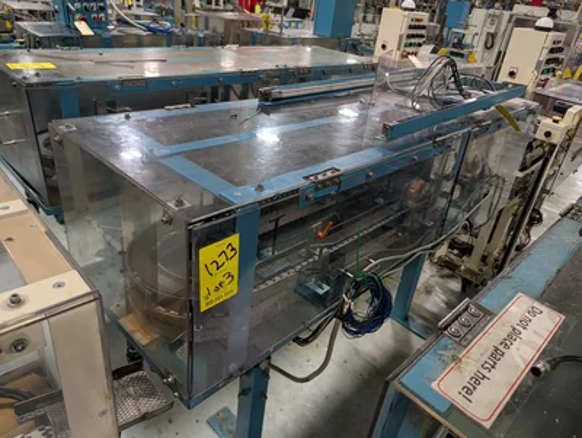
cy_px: 219
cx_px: 291
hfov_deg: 71.5
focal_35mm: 24
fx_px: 404
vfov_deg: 56.9
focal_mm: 6.9
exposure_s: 1/499
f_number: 1.68
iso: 282
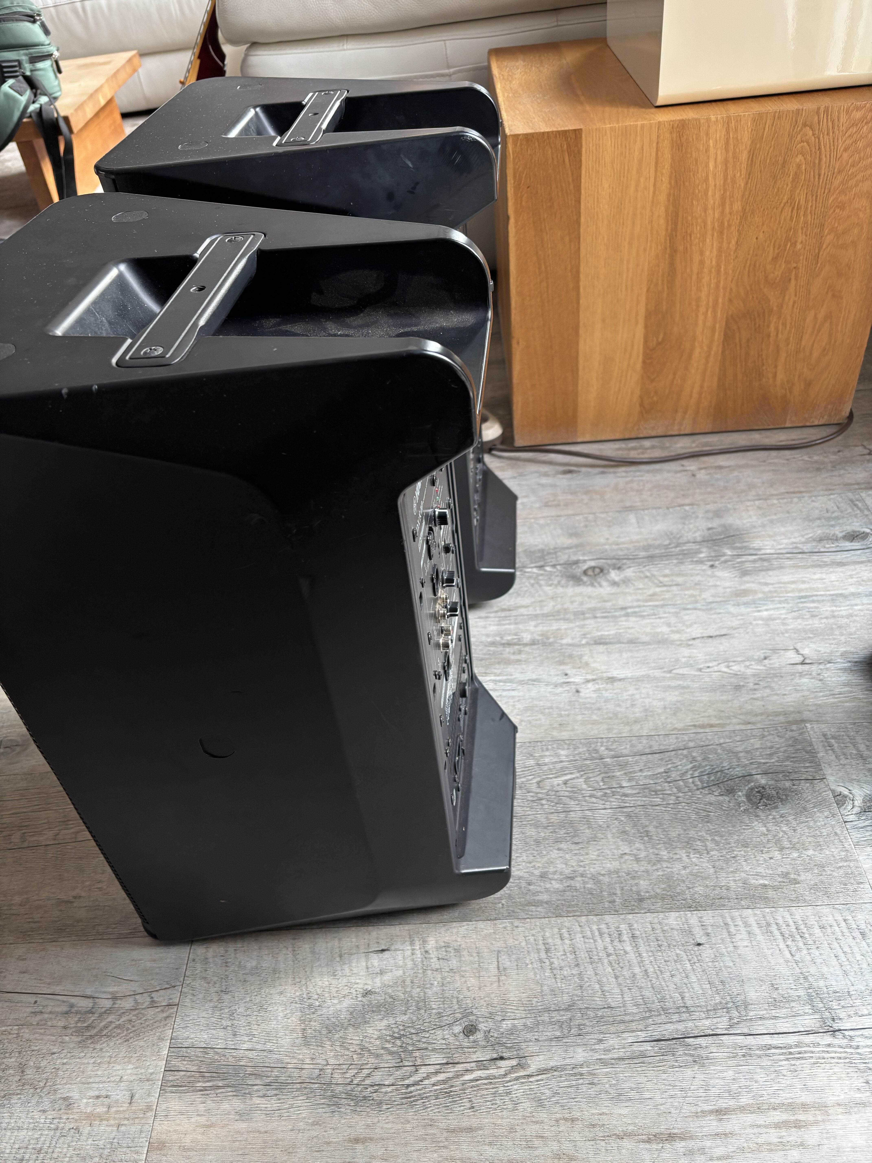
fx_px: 873
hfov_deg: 53.1
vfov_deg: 67.3
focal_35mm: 26
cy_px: 582
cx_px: 436
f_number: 1.6
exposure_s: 1/50
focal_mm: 5.96
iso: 100
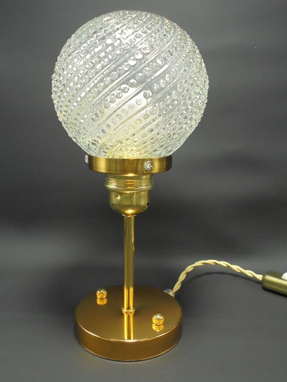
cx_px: 137
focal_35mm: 36
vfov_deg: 51.3
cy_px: 185
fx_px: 398
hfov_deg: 39.7
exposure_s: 1/30
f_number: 4
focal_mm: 6.1
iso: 200
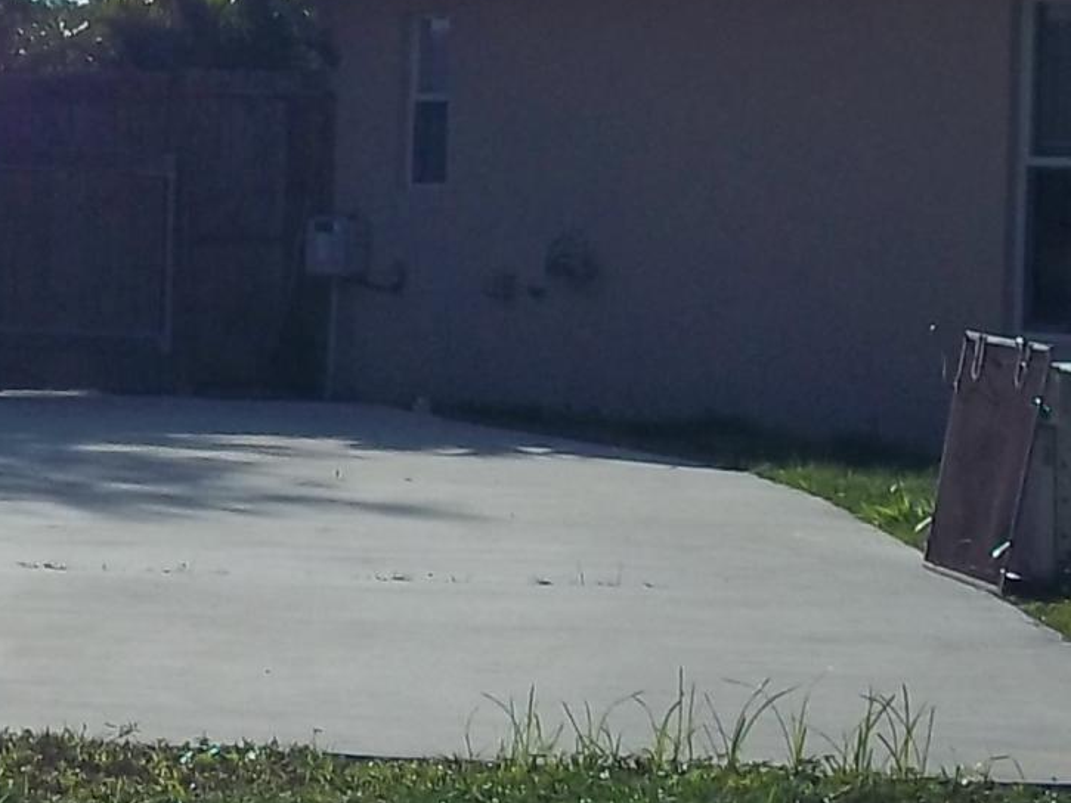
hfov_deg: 12.8
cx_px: -306
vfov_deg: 9.9
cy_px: 130
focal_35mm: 149
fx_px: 4611
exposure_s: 1/400
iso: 80
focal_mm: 6.5
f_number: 8
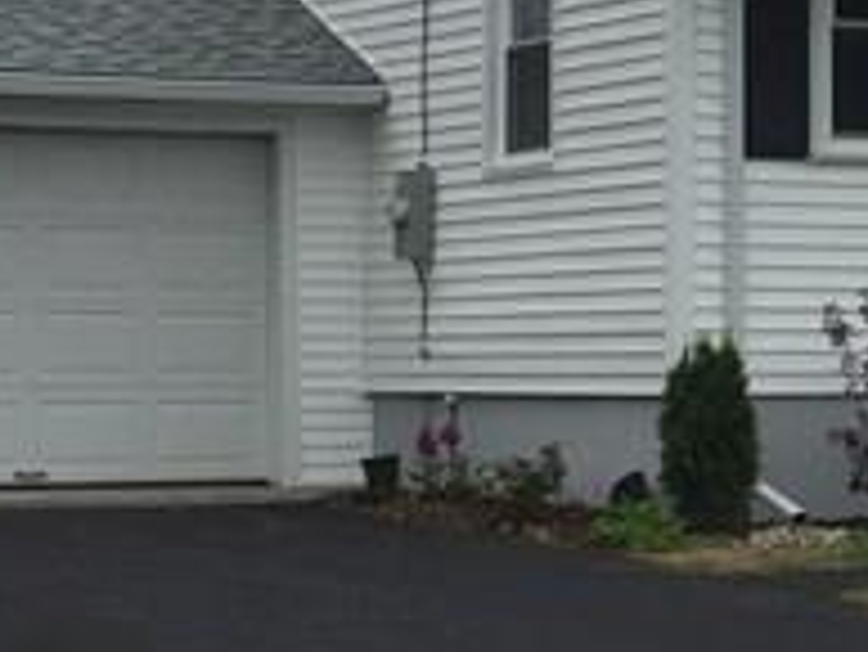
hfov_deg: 12.5
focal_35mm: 154
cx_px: 1093
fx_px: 3864
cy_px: 333
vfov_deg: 9.6
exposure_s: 1/3049
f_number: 2.2
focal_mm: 4.15
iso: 32
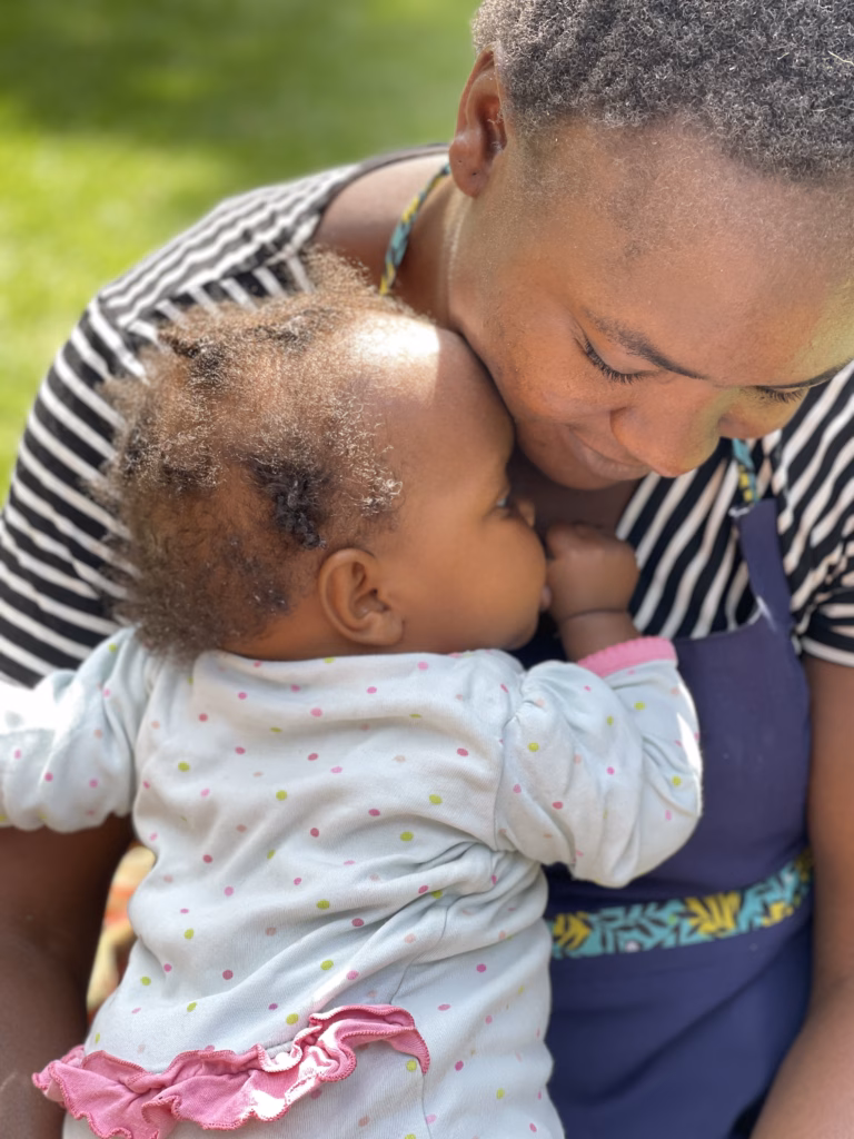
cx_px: 427
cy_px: 570
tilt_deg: -27.7
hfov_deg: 22.9
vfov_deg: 30.3
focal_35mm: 64
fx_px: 2105
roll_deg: -3.4
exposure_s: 1/121
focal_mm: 7.5
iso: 40
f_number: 2.2
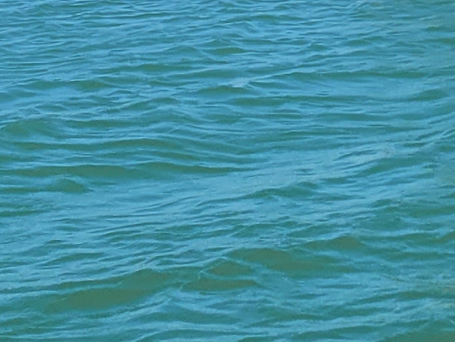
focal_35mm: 154
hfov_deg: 12.6
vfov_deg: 8.6
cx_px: -35
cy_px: -523
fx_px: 2025
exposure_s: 1/2593
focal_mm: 5.4
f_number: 1.8
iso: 40
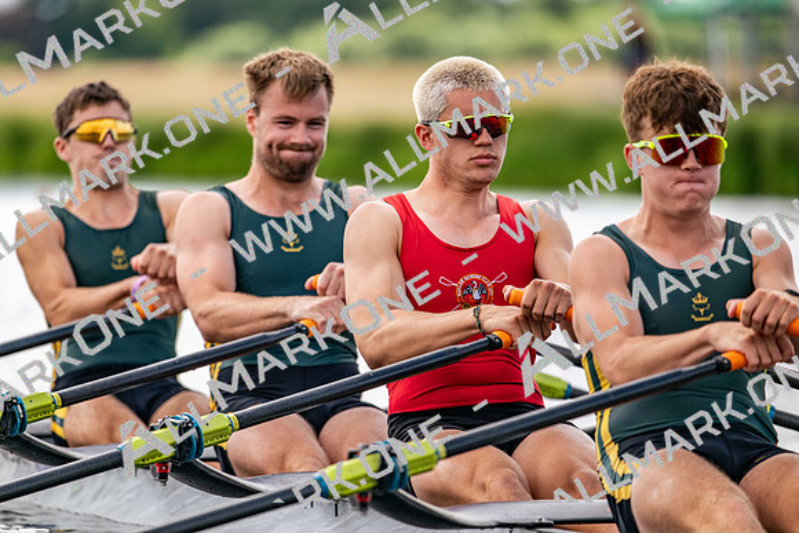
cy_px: 266
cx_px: 400
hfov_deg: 5.2
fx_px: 8879
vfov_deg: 3.4
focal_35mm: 400
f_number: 4.5
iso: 500
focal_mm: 400
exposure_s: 1/2500
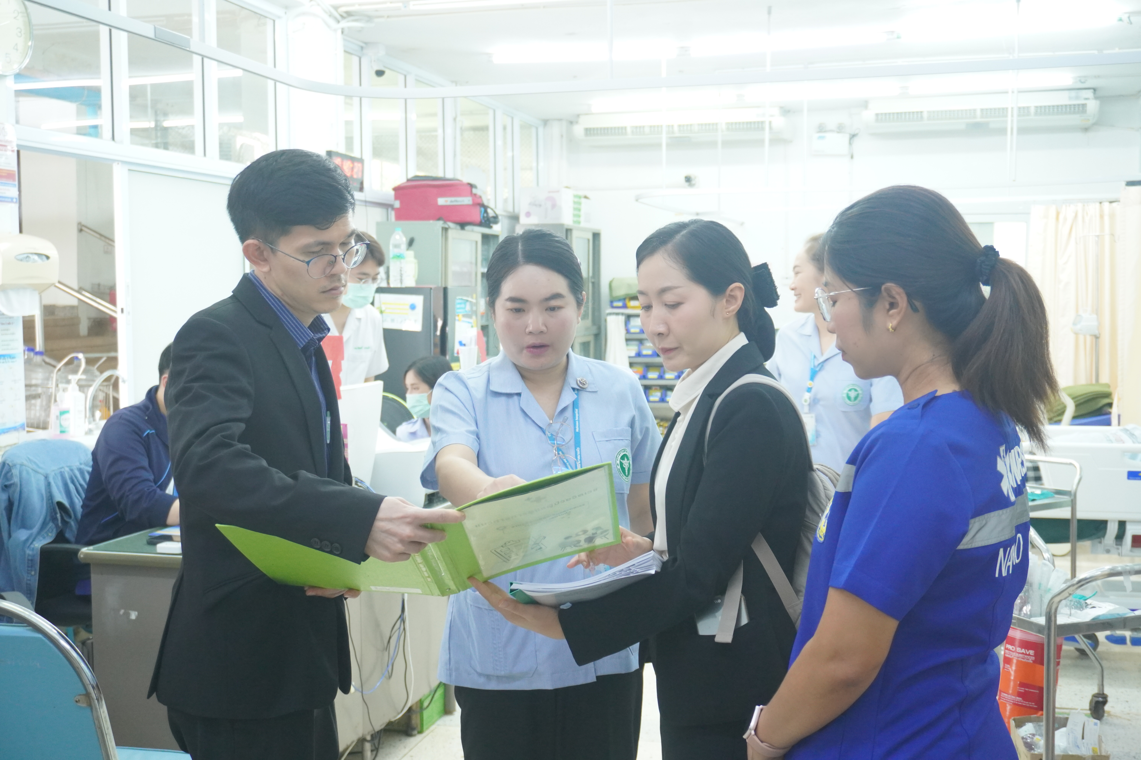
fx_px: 1331
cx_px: 570
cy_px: 380
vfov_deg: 31.9
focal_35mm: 42
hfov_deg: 46.4
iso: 2000
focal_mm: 28
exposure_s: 1/50
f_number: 4.5
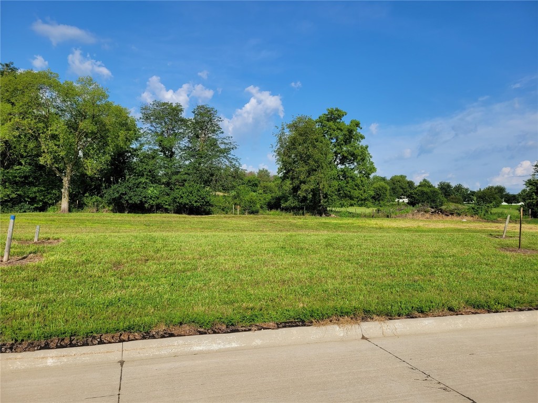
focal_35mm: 26
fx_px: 404
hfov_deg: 67.3
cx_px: 269
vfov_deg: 53.1
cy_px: 202
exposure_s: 1/3550
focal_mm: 5.4
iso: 40
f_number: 1.8
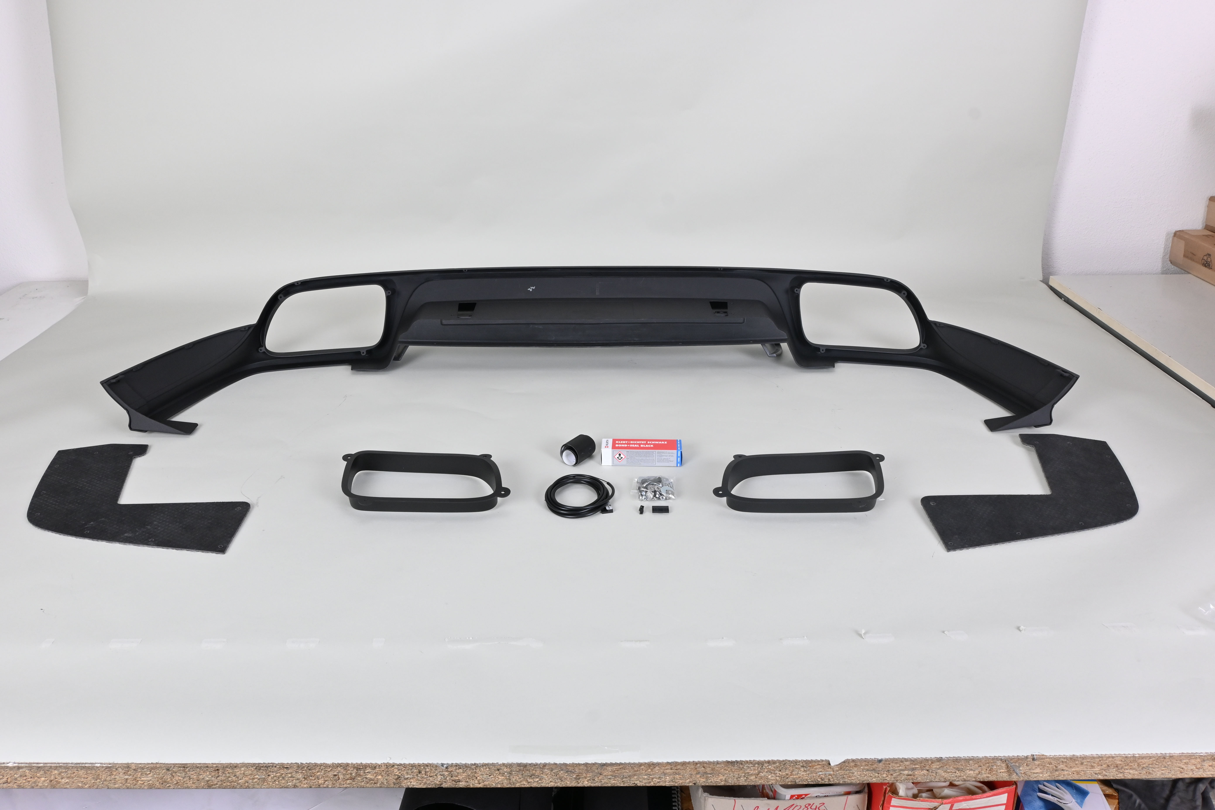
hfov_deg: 60.7
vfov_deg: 42.6
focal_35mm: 31
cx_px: 608
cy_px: 405
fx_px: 1038
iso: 400
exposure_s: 1/160
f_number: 10
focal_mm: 20.5
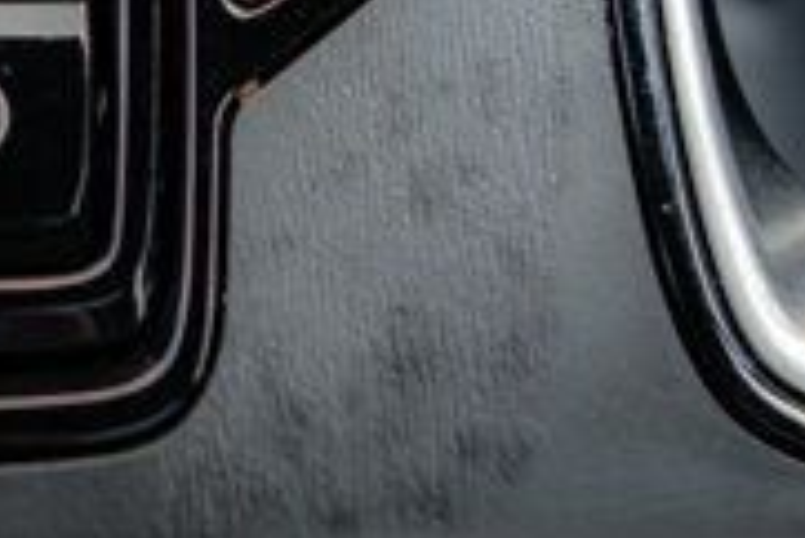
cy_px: -198
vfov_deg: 10.0
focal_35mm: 134
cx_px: -120
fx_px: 2999
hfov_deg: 14.9
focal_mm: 38
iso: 500
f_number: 2.8
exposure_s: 1/250
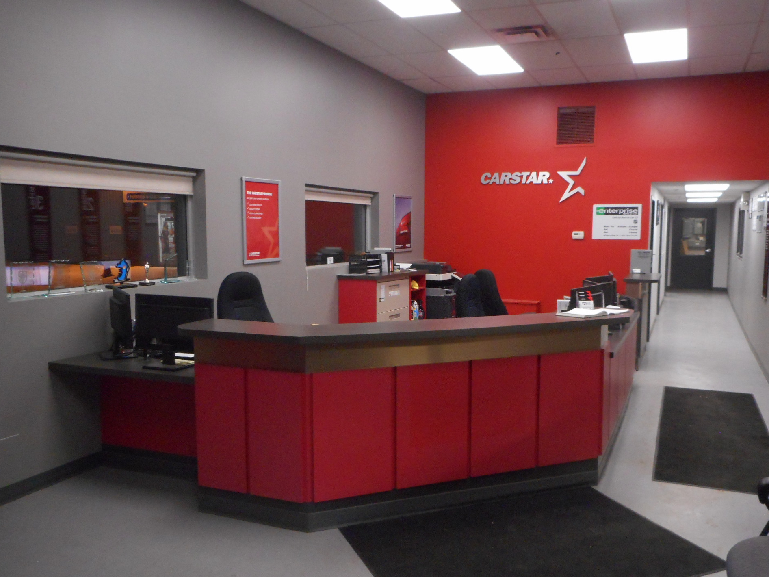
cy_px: 304
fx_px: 666
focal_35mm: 30
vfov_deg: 46.8
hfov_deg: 59.8
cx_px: 430
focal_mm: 4.5
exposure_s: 1/25
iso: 400
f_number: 3.7
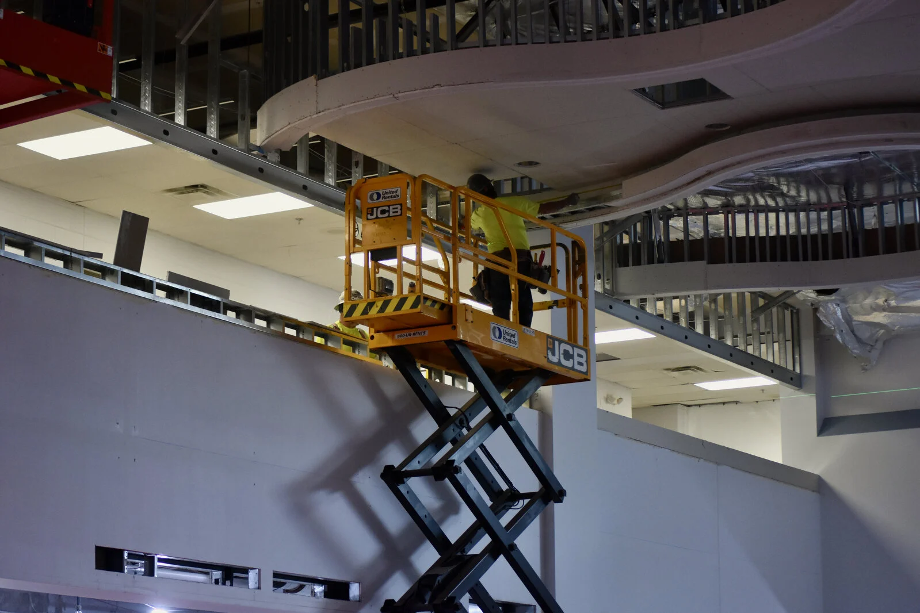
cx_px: 460
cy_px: 306
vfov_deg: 16.6
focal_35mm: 82
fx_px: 2108
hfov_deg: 24.6
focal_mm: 55
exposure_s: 1/60
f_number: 4
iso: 1250
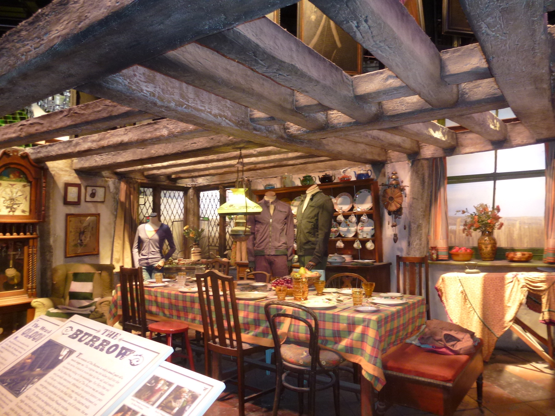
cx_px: 278
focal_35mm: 24
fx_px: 385
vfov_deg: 56.8
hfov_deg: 71.6
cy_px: 208
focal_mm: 4.3
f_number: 3.3
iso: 160
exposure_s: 1/4
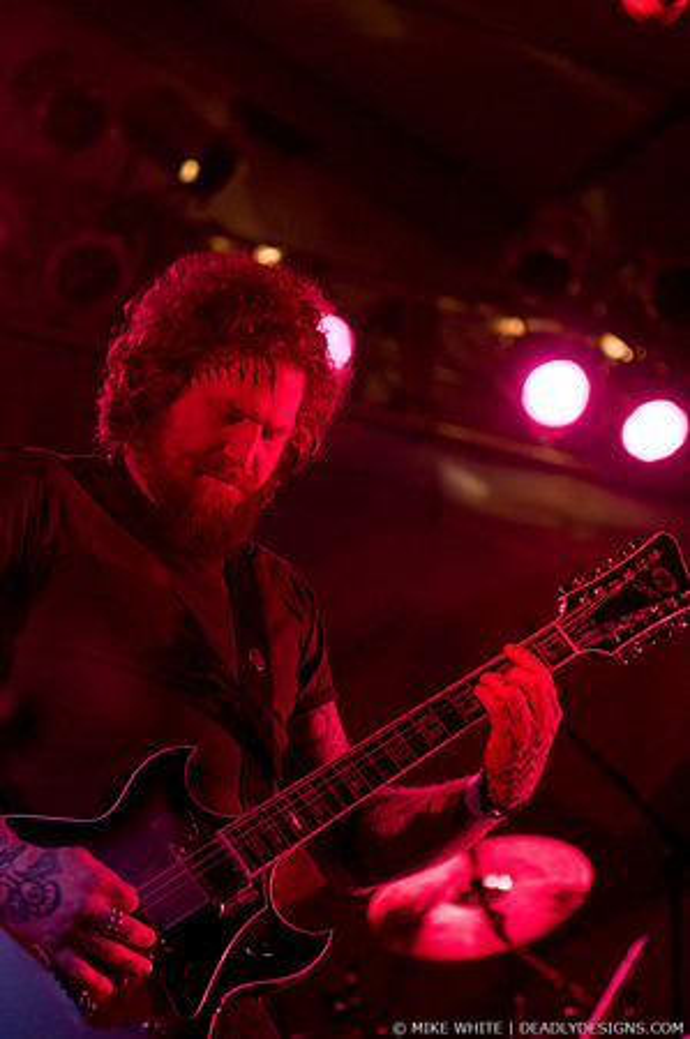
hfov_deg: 13.0
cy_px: 520
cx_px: 345
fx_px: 3026
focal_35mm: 105
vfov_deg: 19.5
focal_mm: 70
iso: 800
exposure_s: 1/80
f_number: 2.8
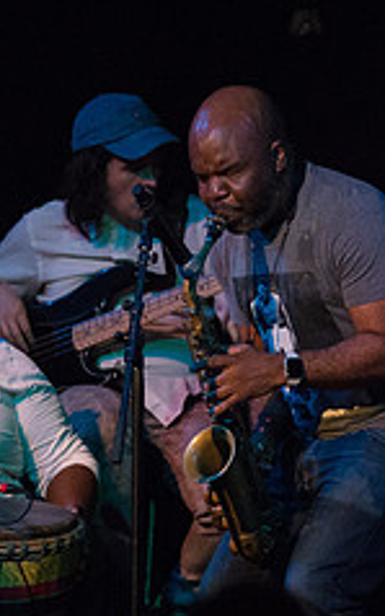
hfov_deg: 3.7
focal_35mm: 360
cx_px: 305
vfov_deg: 5.8
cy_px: 239
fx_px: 6036
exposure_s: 1/320
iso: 4000
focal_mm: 145
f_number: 2.8
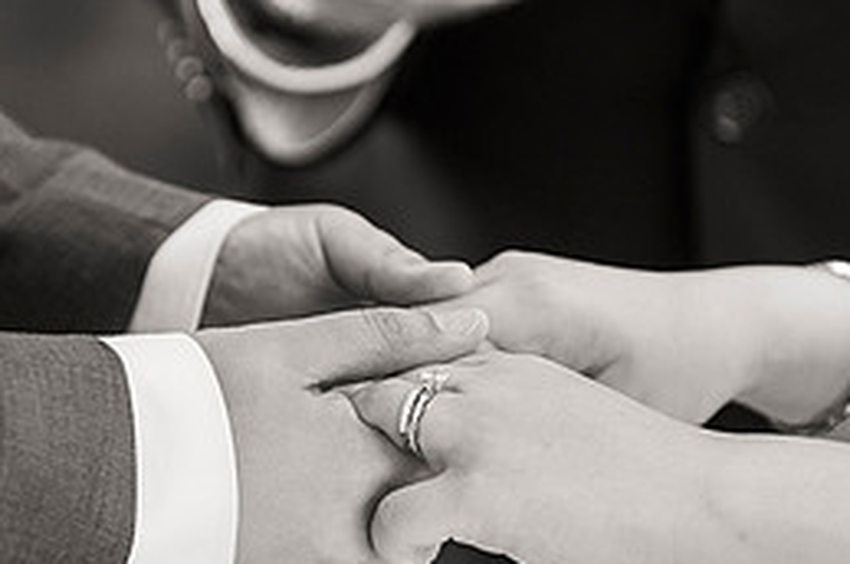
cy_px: 446
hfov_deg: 4.6
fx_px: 10564
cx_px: 338
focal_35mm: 448
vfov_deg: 3.1
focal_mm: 200
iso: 800
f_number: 3.5
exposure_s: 1/320
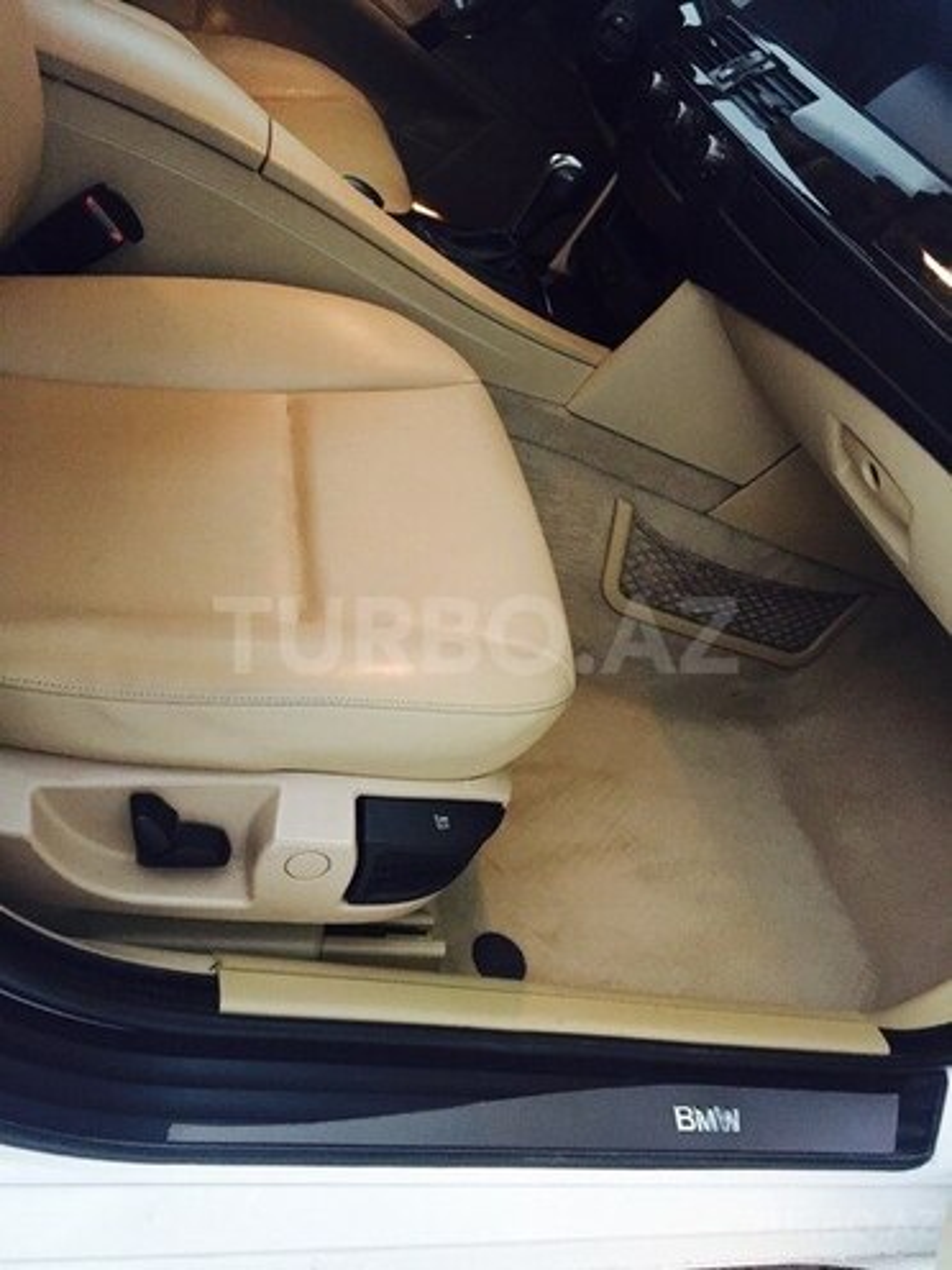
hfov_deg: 48.2
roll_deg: -31.8
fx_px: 1063
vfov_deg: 61.7
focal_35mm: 29
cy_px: 635
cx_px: 476
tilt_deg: -34.3
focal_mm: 4.15
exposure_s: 1/17
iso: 400
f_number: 2.2
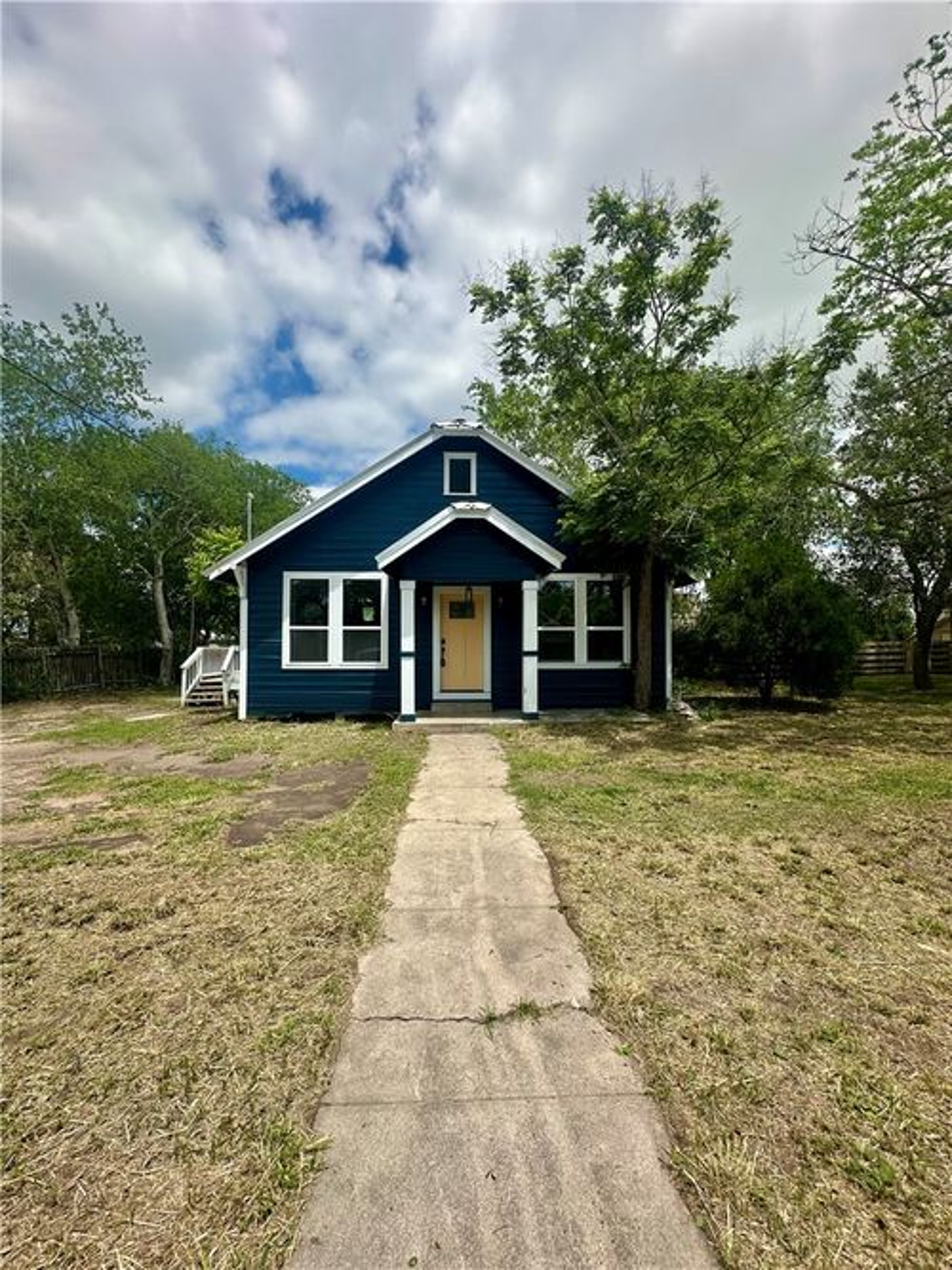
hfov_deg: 85.7
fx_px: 514
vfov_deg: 102.1
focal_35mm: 14
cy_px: 635
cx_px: 476
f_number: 2.2
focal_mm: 2.22
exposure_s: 1/2174
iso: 50
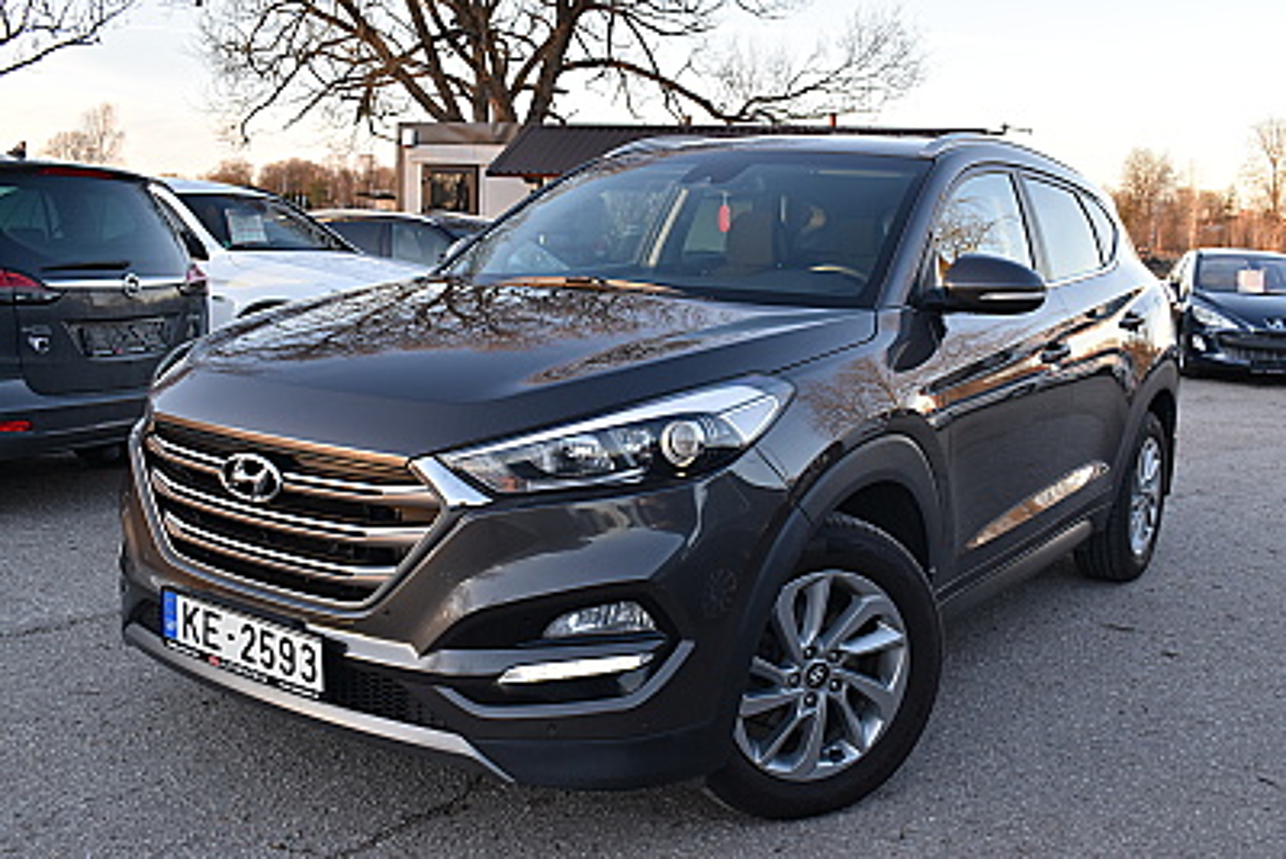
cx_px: 643
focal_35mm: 36
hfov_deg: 53.1
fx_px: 1286
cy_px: 430
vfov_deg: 36.9
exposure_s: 1/125
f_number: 8
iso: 400
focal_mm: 24
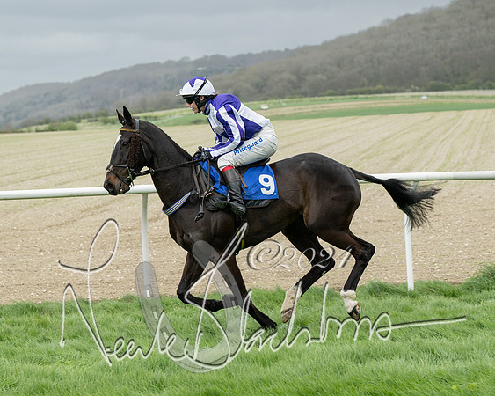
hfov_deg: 14.7
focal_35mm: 131
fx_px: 1918
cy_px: 216
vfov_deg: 11.8
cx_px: 153
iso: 400
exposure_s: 1/1250
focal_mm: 92
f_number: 5
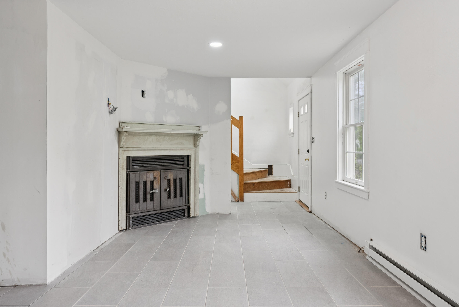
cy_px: 154
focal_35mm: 25
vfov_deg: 51.3
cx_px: 230
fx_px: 319
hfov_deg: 71.5
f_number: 7.1
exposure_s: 1/100
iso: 640
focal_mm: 25
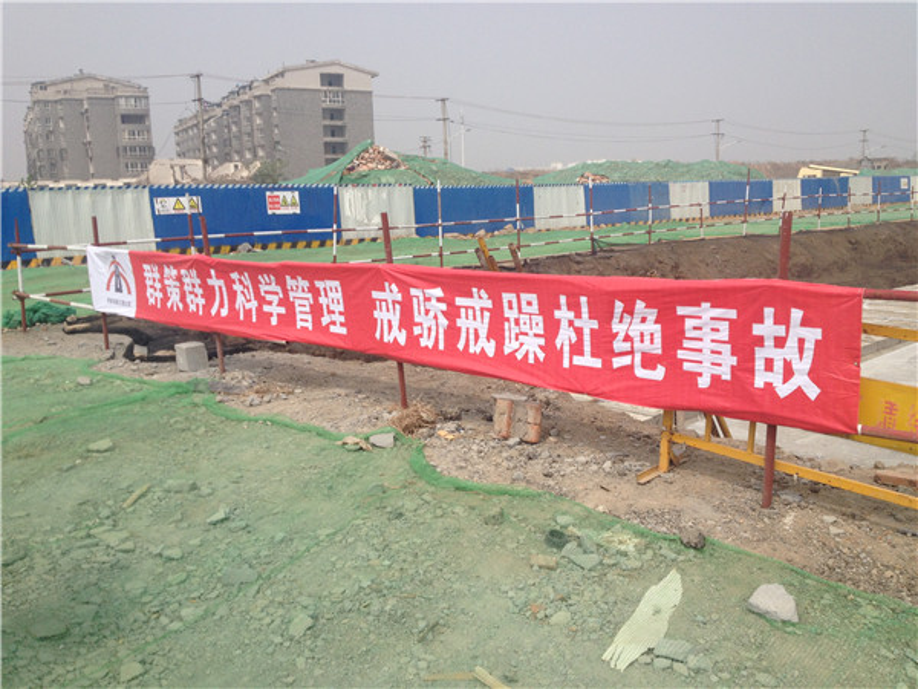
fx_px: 928
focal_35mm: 35
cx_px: 459
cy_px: 344
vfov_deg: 40.7
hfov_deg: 52.6
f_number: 2.4
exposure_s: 1/2304
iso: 50
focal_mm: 4.28
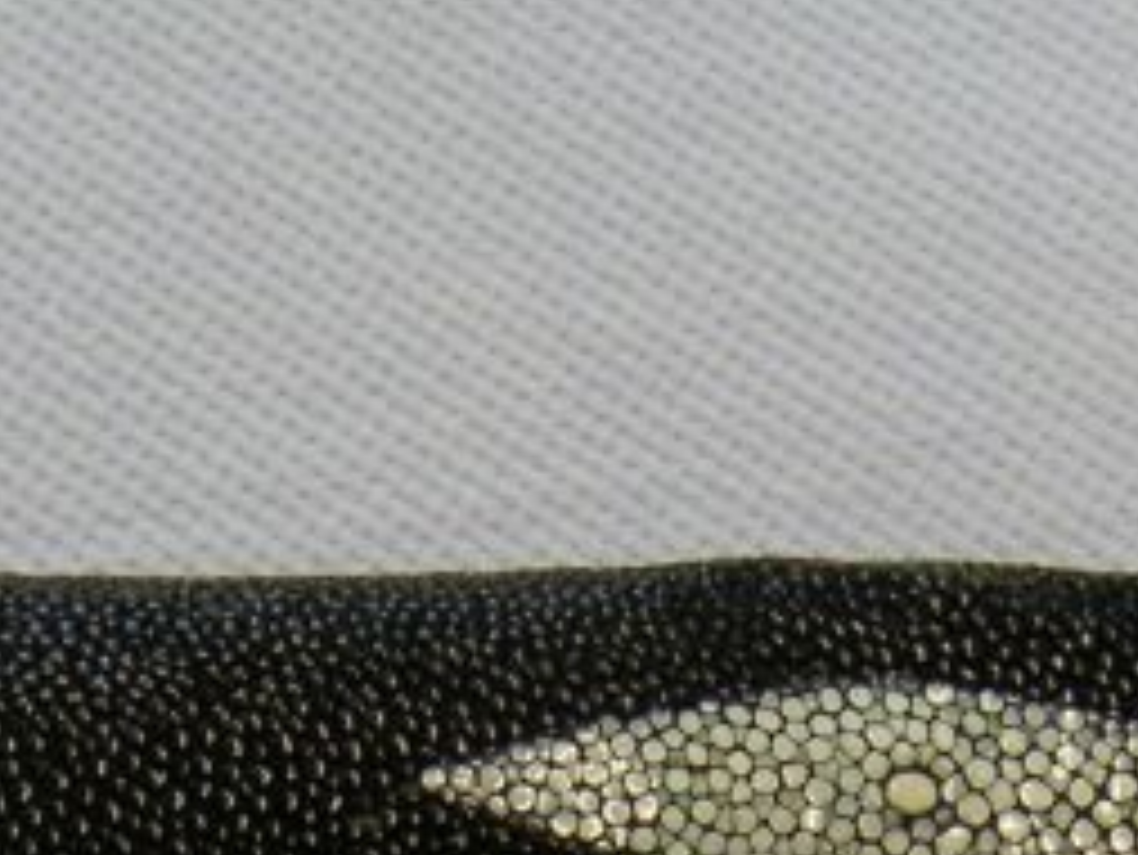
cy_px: 1202
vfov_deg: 11.6
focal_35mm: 123
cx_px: 466
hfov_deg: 16.0
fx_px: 4046
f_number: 2.8
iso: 100
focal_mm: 6
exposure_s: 1/45
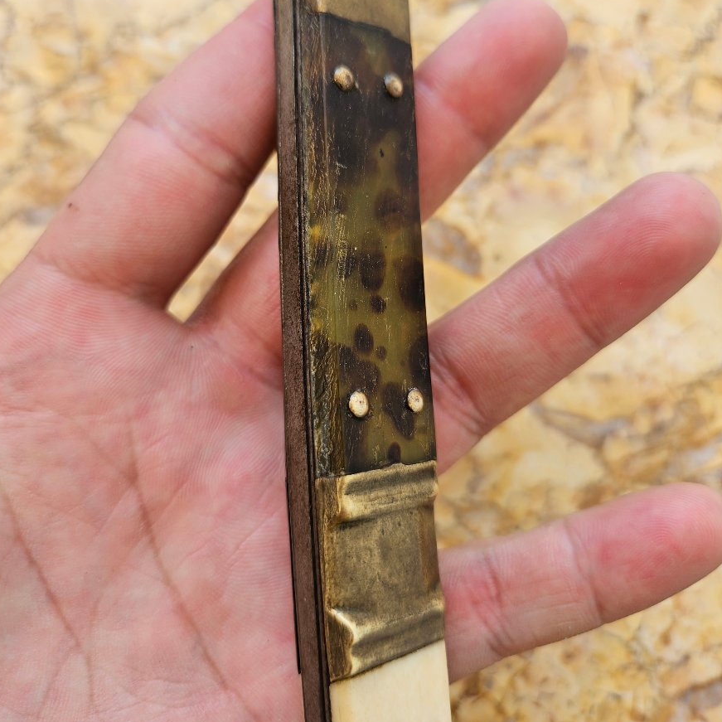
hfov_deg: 57.3
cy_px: 276
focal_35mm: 28
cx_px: 353
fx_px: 661
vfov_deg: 56.7
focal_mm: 5.4
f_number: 1.8
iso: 25
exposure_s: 1/247
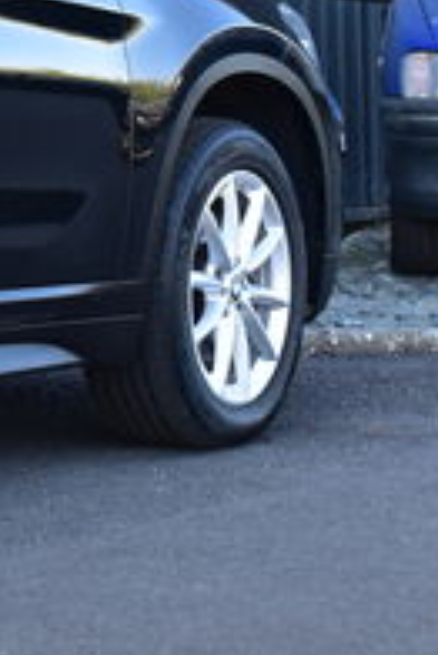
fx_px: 3763
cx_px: -528
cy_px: -182
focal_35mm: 207
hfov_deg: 6.4
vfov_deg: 9.8
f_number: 8
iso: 400
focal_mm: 27
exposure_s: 1/80
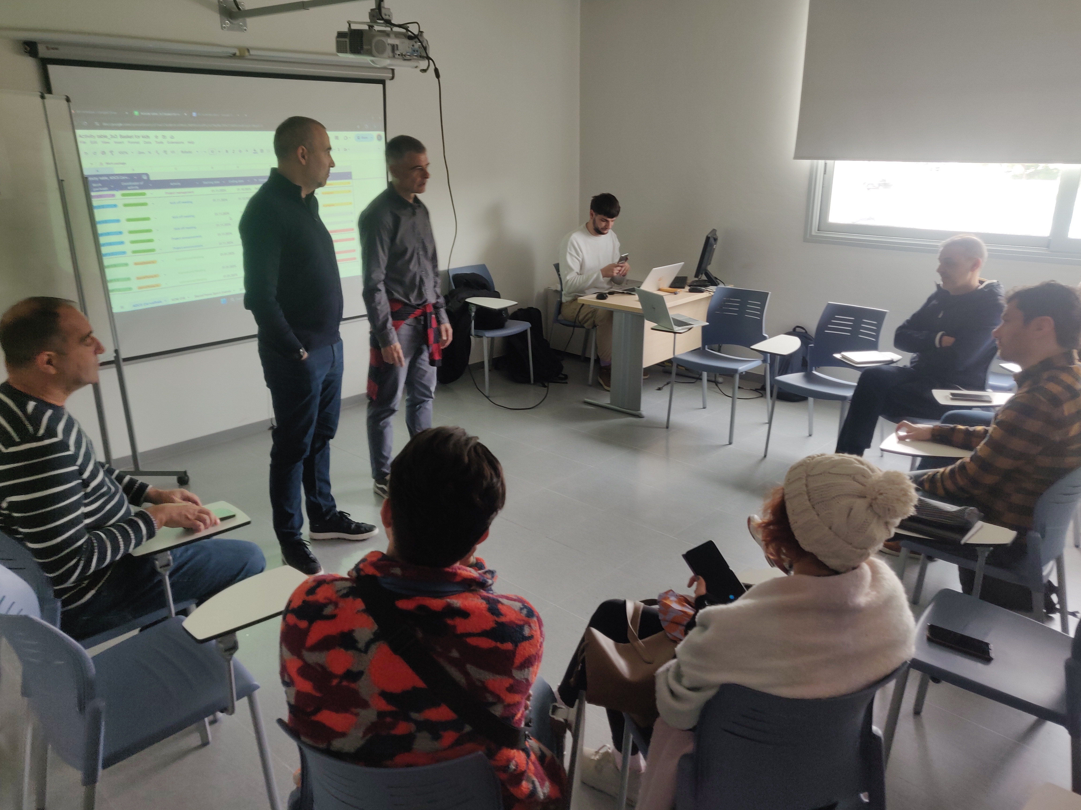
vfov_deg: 54.9
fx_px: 781
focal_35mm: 25
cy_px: 405
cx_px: 540
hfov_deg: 69.4
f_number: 1.7
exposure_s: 1/33
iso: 125
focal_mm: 4.25
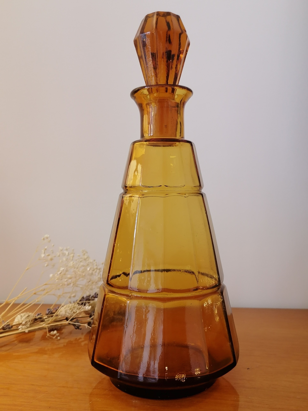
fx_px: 380
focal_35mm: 32
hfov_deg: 44.2
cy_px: 206
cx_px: 154
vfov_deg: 56.8
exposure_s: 1/33.3
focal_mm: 5.4
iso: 200
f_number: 1.8
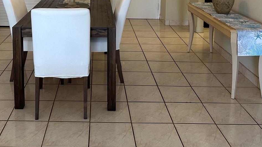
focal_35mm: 44
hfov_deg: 45.7
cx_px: 89
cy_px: -13
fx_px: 306
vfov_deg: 25.3
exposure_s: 1/120
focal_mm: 6.86
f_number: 1.78
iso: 200
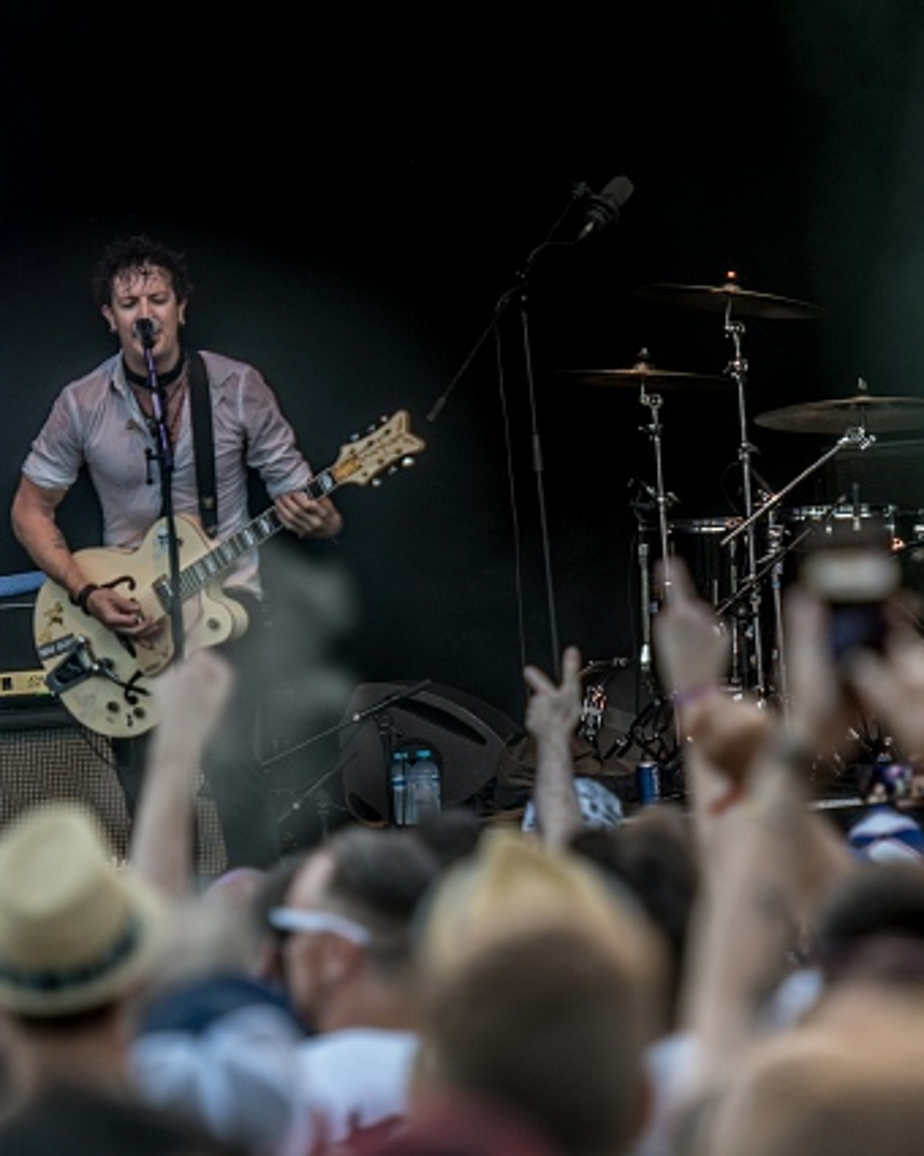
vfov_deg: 5.6
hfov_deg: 4.5
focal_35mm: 346
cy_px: 615
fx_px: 11820
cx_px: 671
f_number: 2.8
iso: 100
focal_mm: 145
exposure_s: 1/100
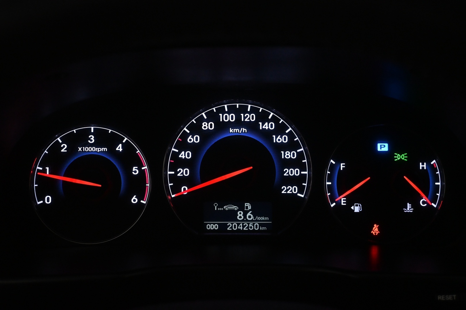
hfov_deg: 38.9
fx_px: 660
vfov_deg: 26.5
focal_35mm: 51
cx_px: 233
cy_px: 155
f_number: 5
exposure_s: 1/125
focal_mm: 34
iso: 2800
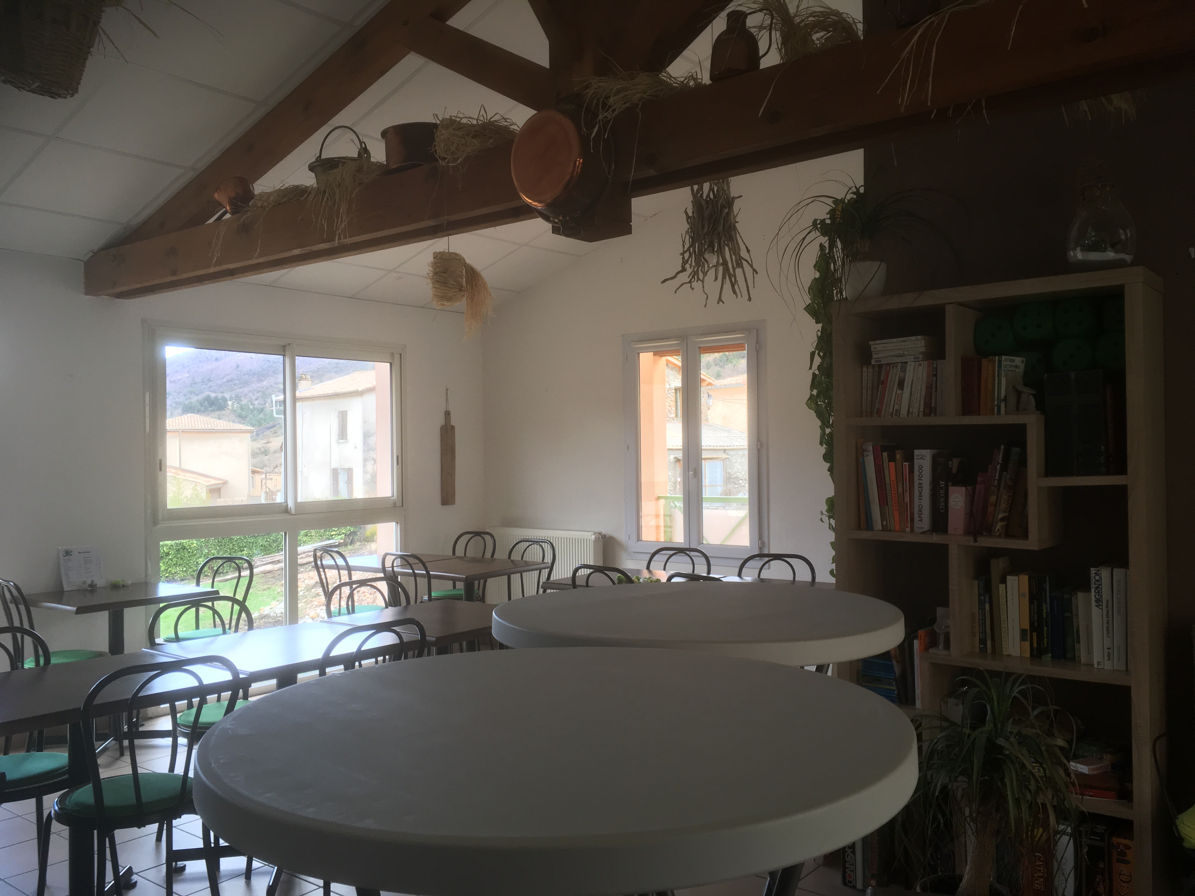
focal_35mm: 29
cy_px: 448
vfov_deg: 48.2
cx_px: 598
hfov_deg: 61.7
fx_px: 1001
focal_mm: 4.15
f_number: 2.2
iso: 40
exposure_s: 1/100
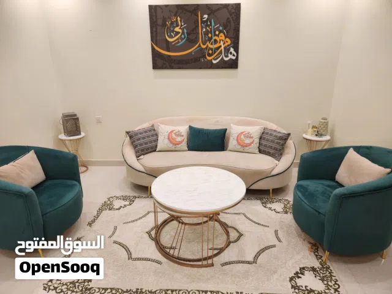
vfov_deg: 58.9
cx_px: 196
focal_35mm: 23
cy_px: 147
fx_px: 260
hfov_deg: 73.9
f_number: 1.8
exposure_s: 1/100
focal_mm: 5.4
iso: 160
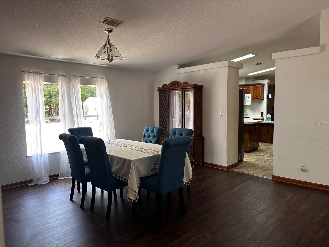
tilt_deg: -5.1
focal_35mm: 24
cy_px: 124
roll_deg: +0.5
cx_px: 164
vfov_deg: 56.8
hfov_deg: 71.6
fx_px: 228
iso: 100
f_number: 1.78
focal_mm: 6.86
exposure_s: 1/120
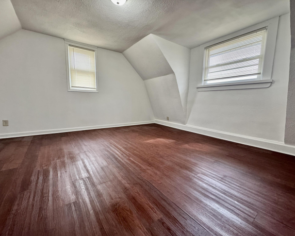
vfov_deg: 84.0
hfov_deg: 96.8
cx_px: 149
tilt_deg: -8.5
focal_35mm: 15
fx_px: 131
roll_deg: -1.6
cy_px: 118
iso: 320
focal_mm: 2.22
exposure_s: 1/120
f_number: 2.2
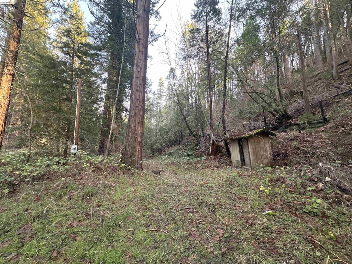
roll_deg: -0.5
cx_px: 176
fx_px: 142
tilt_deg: +6.3
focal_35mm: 14
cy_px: 132
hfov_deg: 102.1
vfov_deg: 85.7
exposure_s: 1/99
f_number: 2.2
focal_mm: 2.22
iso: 200
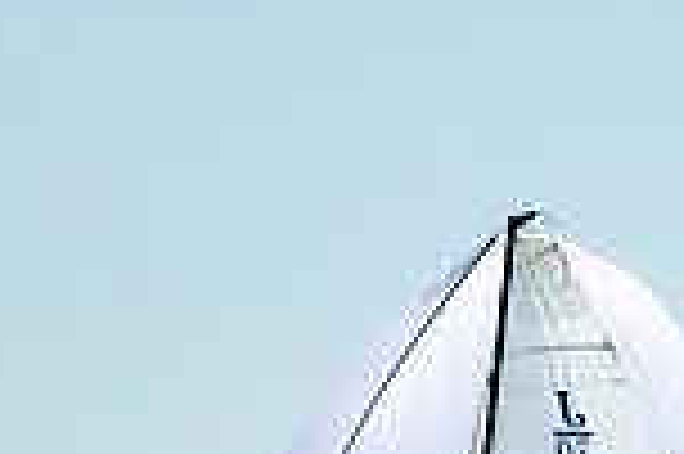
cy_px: 786
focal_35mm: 2025
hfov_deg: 1.0
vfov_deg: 0.7
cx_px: 598
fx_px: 38433
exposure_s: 1/6400
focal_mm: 300
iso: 500
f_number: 5
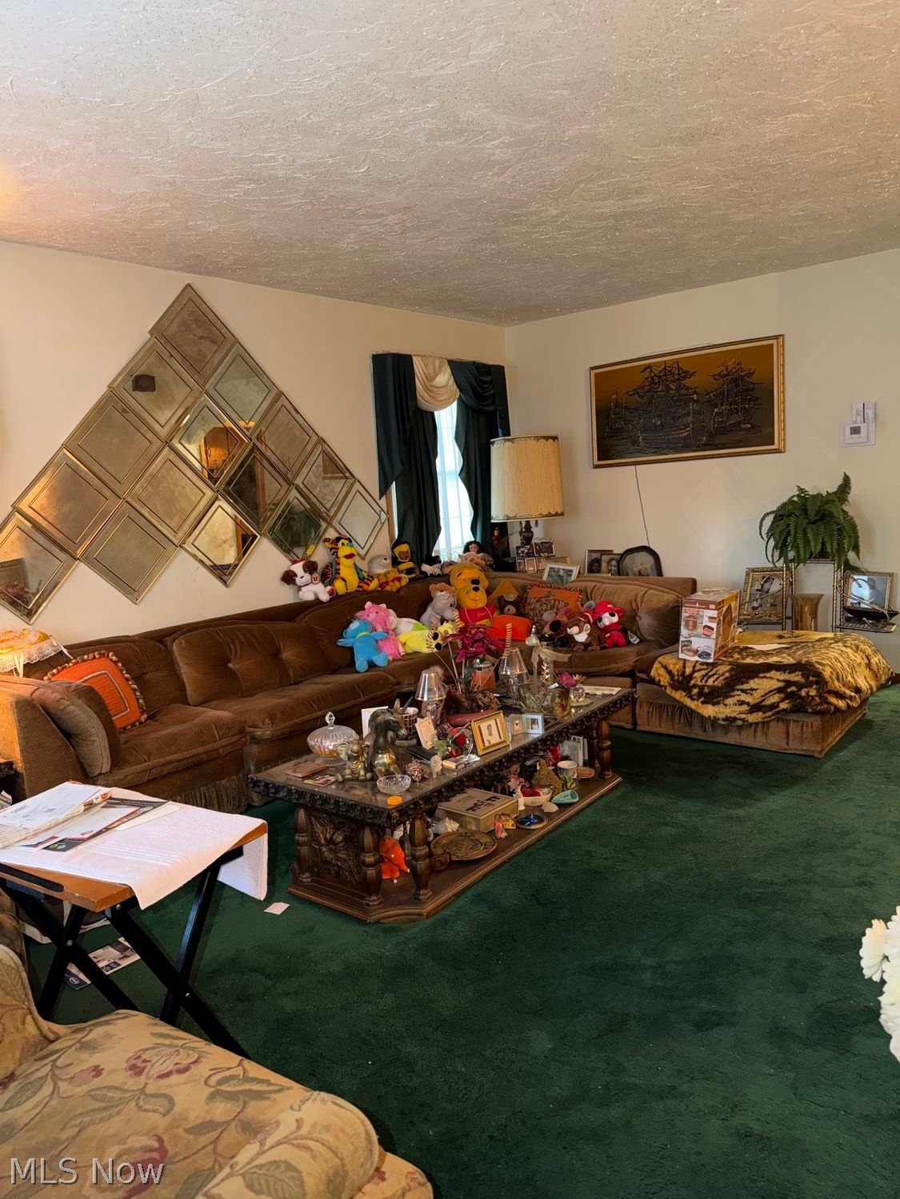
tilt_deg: -8.5
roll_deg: +3.5
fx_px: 832
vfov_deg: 71.6
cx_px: 450
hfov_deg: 56.8
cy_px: 600
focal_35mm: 24
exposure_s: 1/9
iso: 200
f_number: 1.78
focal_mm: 6.76
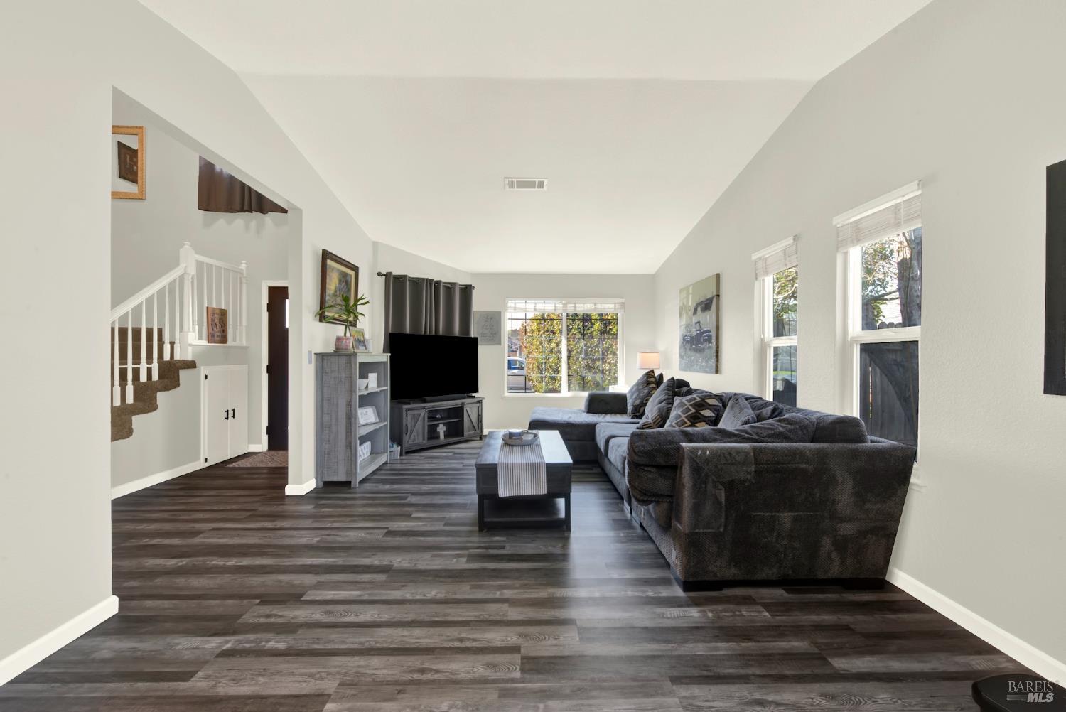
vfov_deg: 81.3
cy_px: 356
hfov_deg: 104.2
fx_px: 415
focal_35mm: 14
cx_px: 533
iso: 100
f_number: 14
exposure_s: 1/4
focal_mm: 14
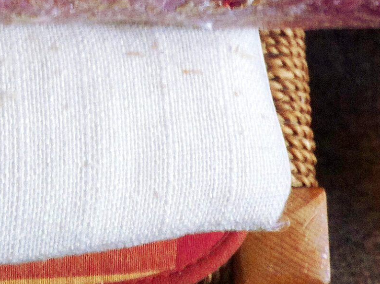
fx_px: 1238
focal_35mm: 113
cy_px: -75
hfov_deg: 17.4
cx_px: 204
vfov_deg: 12.7
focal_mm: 3.85
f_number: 2.8
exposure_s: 1/15
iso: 125
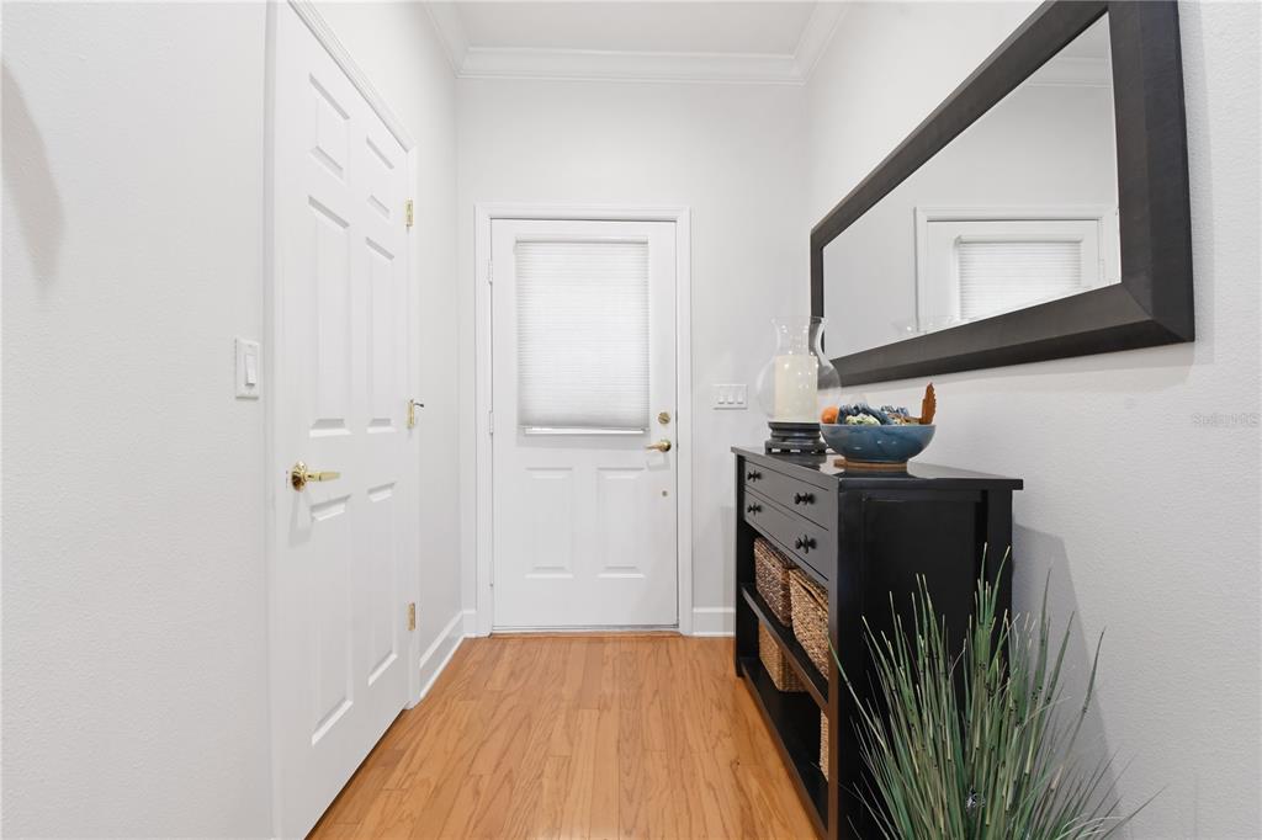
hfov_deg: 100.4
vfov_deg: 77.3
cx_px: 631
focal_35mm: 15
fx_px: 526
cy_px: 420
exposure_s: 1
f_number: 11
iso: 320
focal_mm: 10
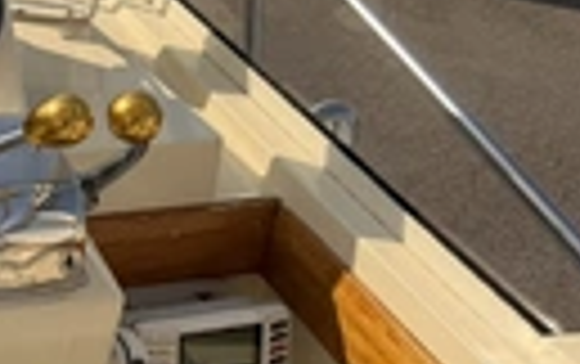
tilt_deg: -28.5
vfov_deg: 16.5
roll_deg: -1.2
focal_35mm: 79
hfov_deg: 21.6
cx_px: -301
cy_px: 135
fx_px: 1250
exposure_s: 1/3759
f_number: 1.78
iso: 80
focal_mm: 6.76
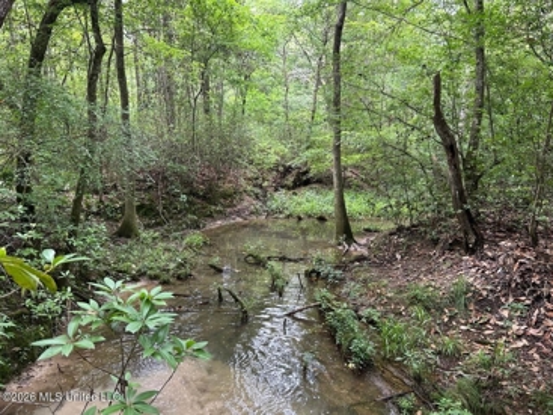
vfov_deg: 53.0
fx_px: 415
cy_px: 208
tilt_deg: -8.8
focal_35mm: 26
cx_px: 276
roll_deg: -0.1
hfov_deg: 67.3
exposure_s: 1/121
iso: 125
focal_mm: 5.7
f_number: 1.5
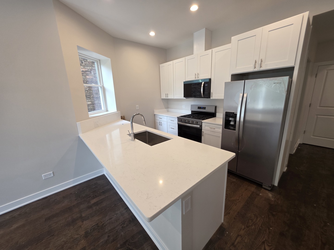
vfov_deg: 89.9
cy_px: 125
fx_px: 125
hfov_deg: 106.2
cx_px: 167
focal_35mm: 13
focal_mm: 2.2
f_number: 1.9
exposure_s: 1/120
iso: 100
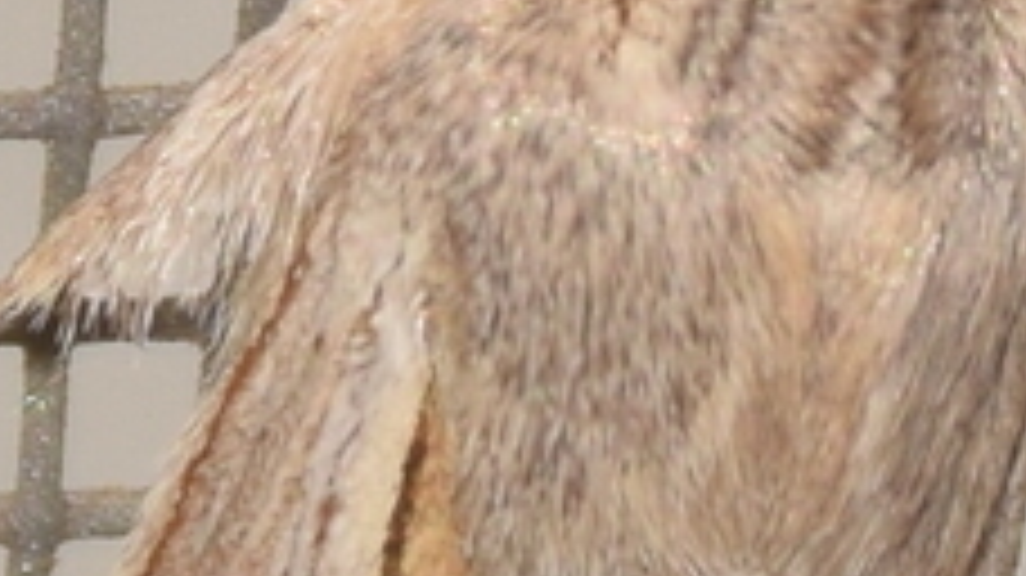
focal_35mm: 926
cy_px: 716
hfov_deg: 2.3
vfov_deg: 1.3
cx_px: 274
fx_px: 25180
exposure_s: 1/160
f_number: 10
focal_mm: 140
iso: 125
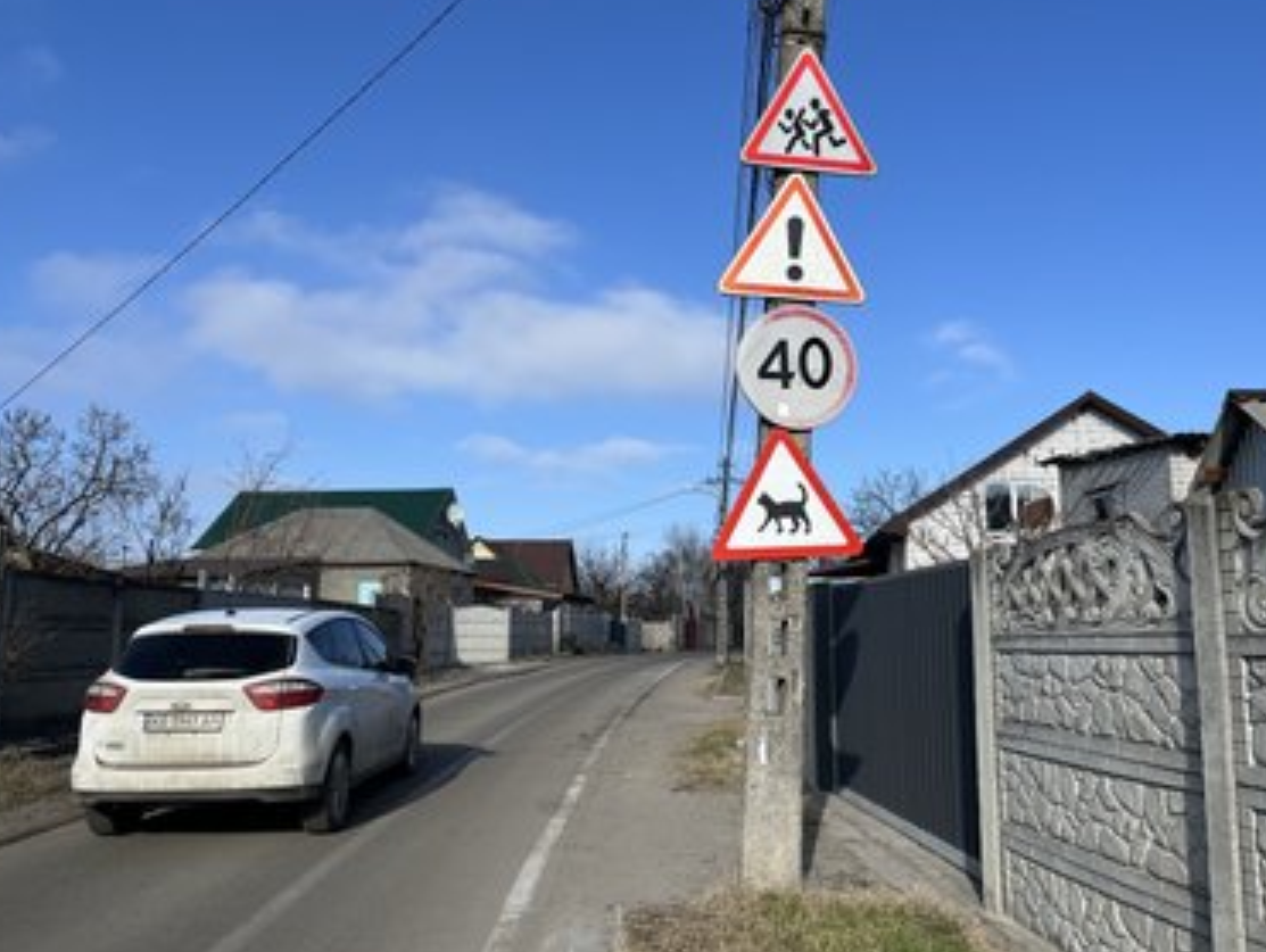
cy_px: 457
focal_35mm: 28
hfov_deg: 63.4
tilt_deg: +9.4
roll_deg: -0.8
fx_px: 1025
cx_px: 631
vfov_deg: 49.8
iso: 50
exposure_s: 1/4651
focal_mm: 5.1
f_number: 1.6
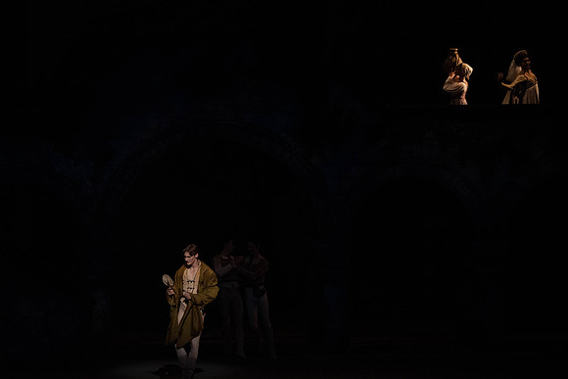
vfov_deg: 7.4
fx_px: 2919
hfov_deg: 11.1
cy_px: 190
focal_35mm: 185
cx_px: 284
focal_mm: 185
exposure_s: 1/250
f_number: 5.6
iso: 8000
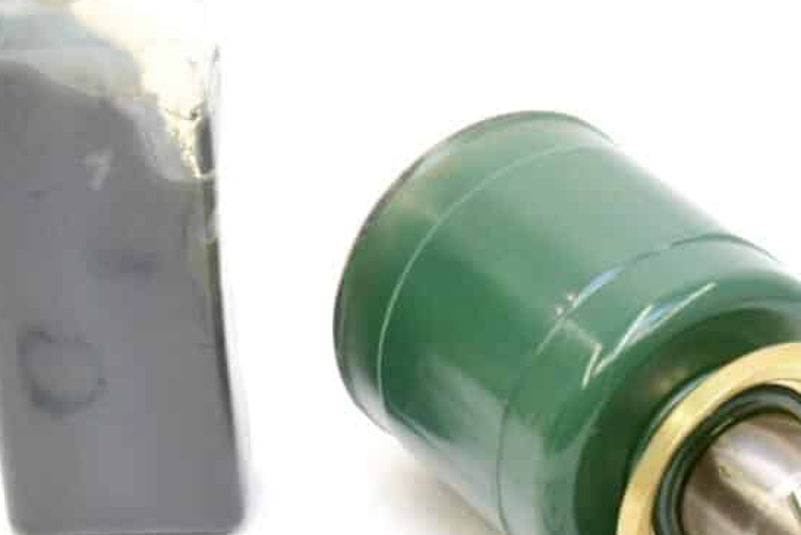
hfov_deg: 10.4
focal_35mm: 197
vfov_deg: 7.0
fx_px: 4384
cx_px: 502
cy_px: 490
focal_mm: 48
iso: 400
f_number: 5.3
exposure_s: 1/125
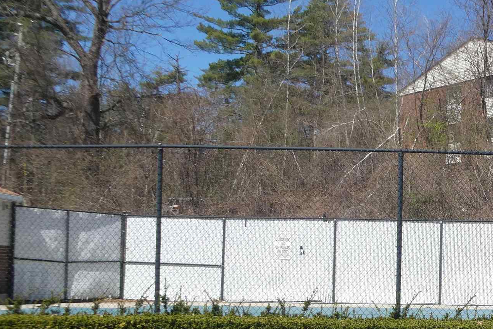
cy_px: 252
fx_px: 822
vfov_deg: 22.4
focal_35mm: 60
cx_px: 489
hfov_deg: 31.0
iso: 80
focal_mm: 4.3
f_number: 3.5
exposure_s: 1/640
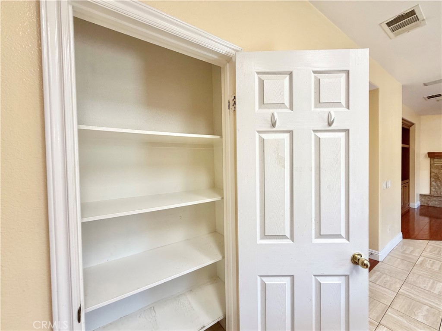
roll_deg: +1.3
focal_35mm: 14
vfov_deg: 85.7
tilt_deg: -0.6
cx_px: 221
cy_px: 166
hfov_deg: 102.1
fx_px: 179
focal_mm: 2.22
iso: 160
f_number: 2.2
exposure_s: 1/120
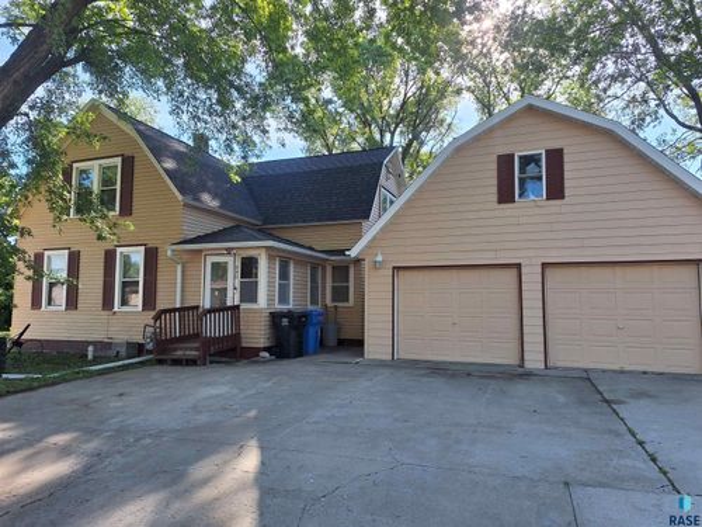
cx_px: 351
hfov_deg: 73.9
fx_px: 466
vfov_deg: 58.9
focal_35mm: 23
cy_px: 264
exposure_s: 1/485
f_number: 1.8
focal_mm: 5.54
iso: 40
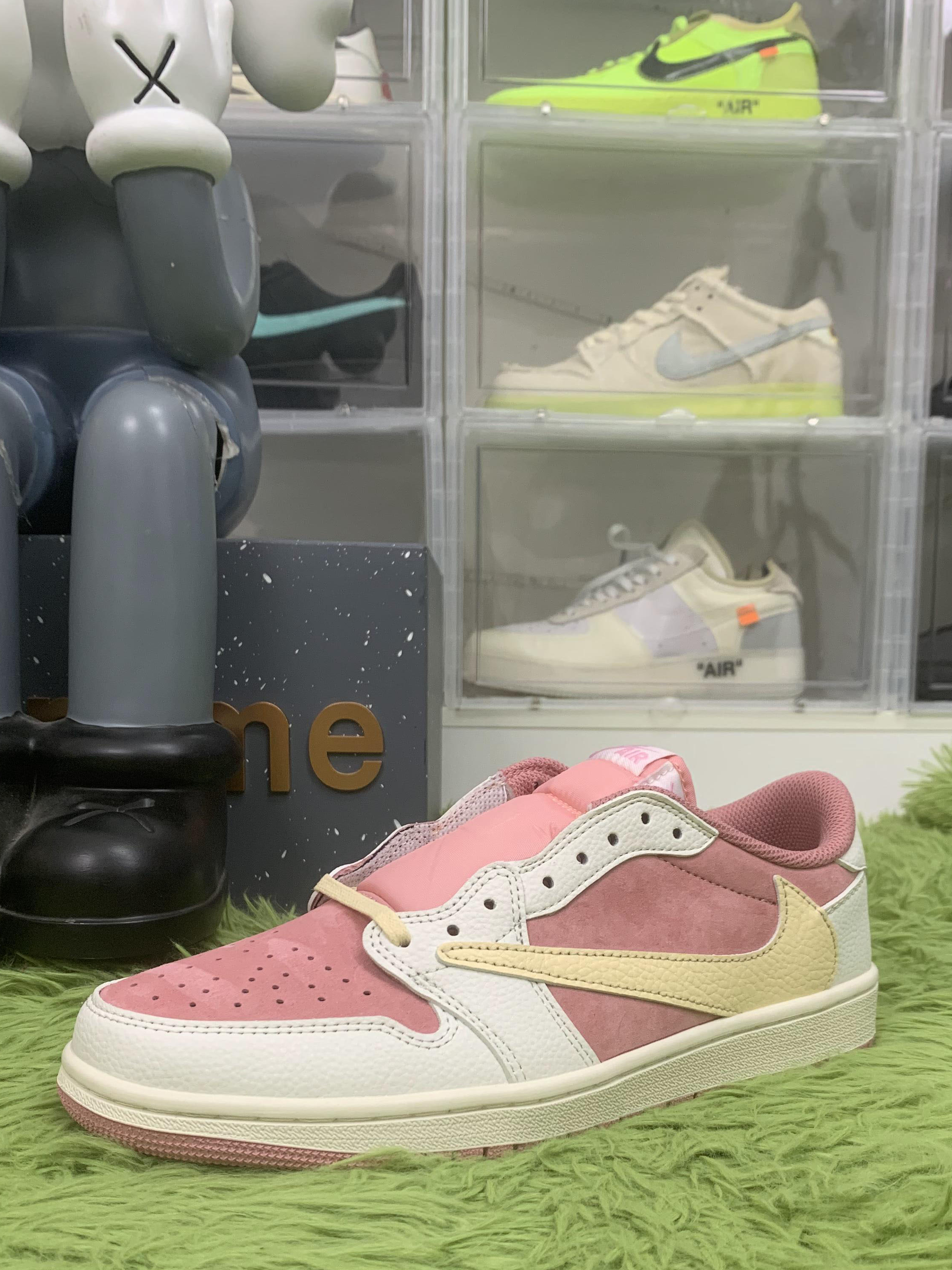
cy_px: 812
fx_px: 1284
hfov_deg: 40.7
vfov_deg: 51.9
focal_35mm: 35
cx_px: 500
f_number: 1.8
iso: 100
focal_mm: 4.25
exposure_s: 1/70
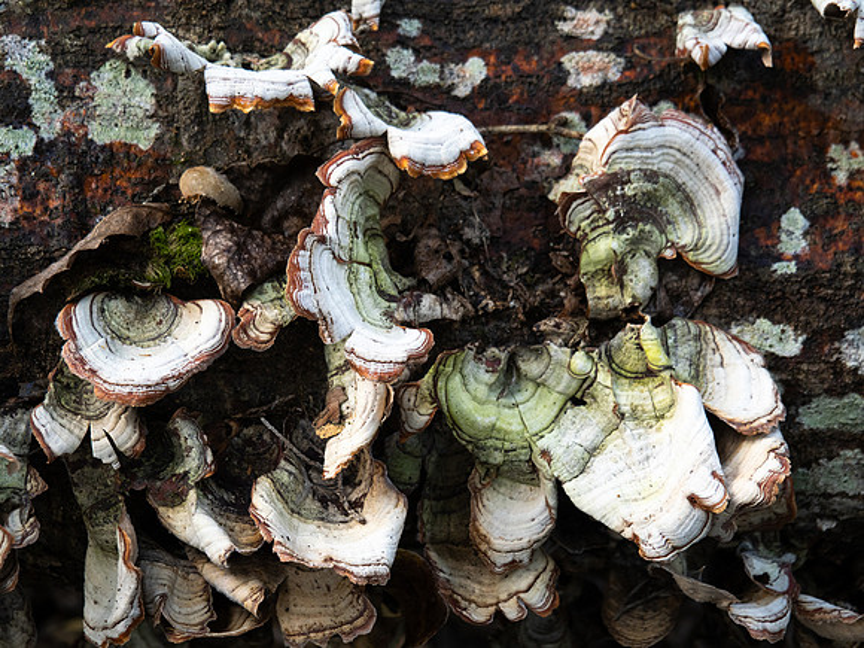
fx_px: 2696
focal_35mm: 108
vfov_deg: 13.7
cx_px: 432
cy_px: 324
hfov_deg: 18.2
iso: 400
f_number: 6.3
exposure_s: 1/80
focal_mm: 54
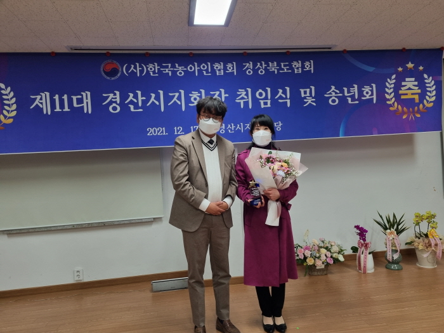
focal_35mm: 26
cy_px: 166
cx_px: 222
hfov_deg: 67.3
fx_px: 333
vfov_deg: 53.1
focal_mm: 5.4
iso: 125
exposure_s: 1/120
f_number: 1.8
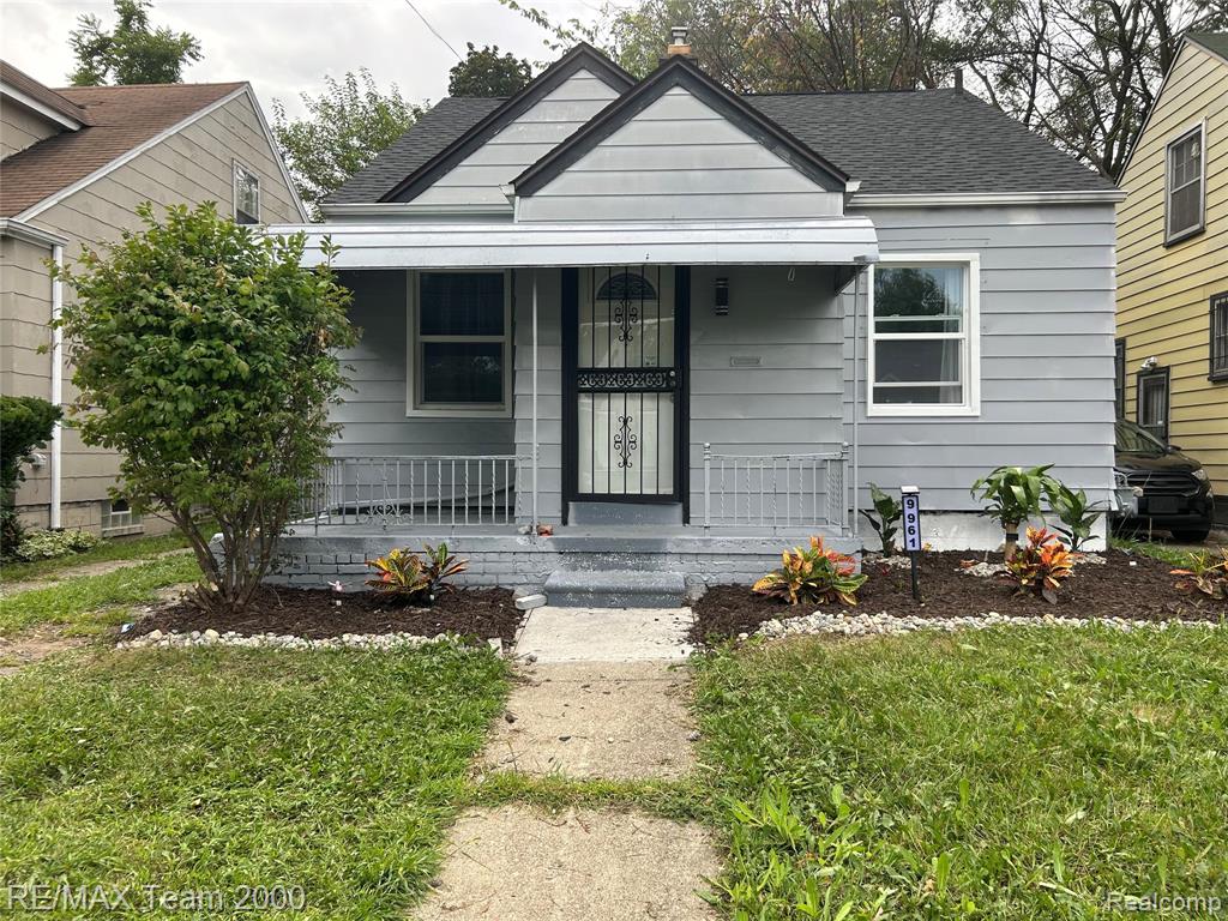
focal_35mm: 26
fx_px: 922
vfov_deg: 53.1
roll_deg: +0.0
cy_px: 460
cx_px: 614
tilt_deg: -0.2
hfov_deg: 67.3
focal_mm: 5.7
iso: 50
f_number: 1.5
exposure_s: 1/646
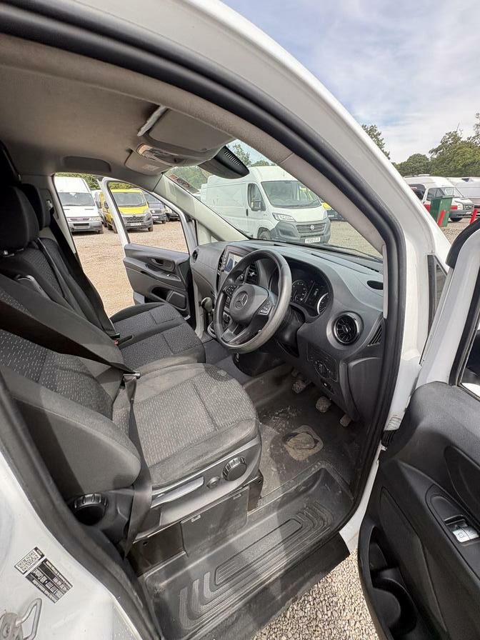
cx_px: 240
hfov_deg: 85.7
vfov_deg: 102.1
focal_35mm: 14
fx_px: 259
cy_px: 320
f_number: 2.2
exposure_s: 1/184
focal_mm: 2.22
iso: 40
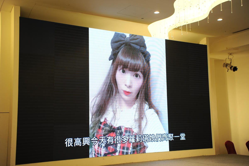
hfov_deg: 41.1
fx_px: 332
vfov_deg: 28.0
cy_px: 83
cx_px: 124
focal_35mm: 48
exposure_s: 1/100
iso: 800
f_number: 3.2
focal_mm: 48
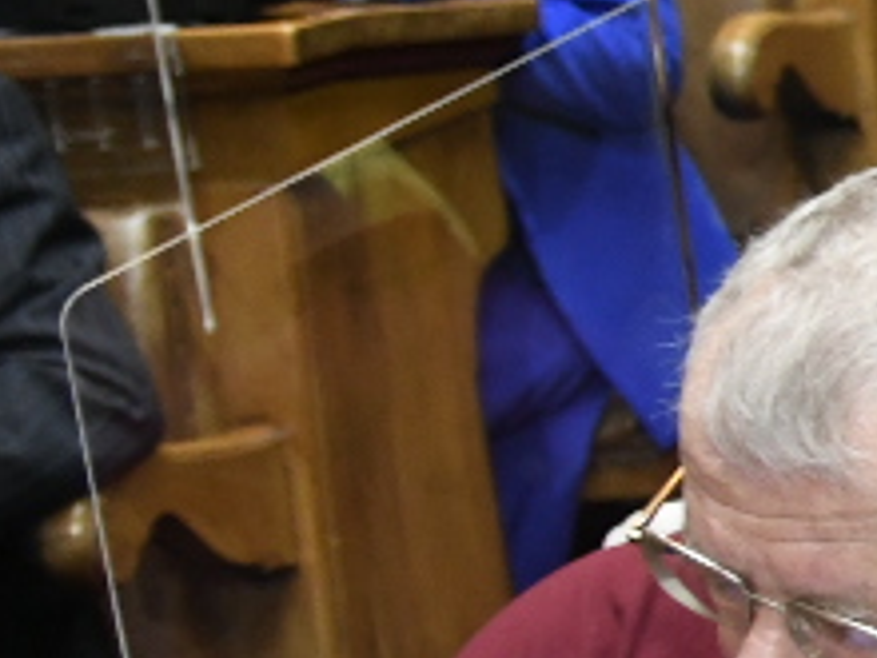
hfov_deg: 8.8
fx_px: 4307
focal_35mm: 170
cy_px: 451
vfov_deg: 8.7
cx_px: 2874
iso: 2000
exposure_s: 1/200
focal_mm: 24
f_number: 4
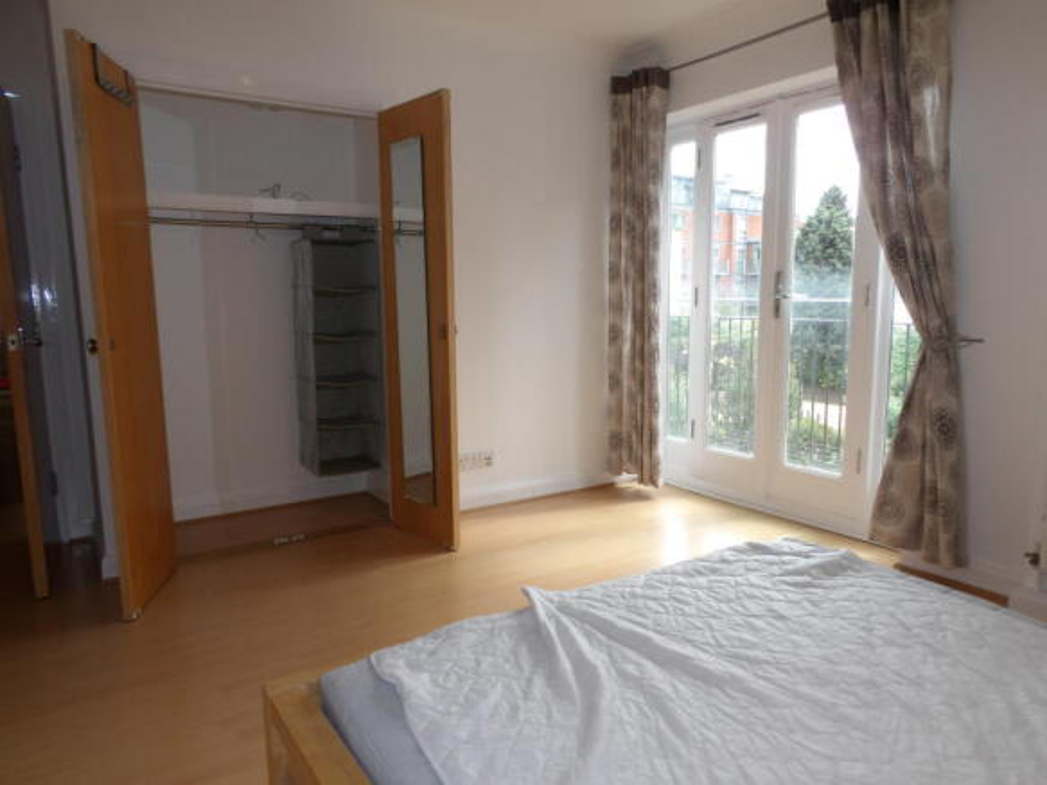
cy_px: 392
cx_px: 524
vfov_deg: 56.8
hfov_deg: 71.6
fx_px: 726
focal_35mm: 24
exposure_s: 1/58
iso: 100
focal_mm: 4.3
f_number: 4.1
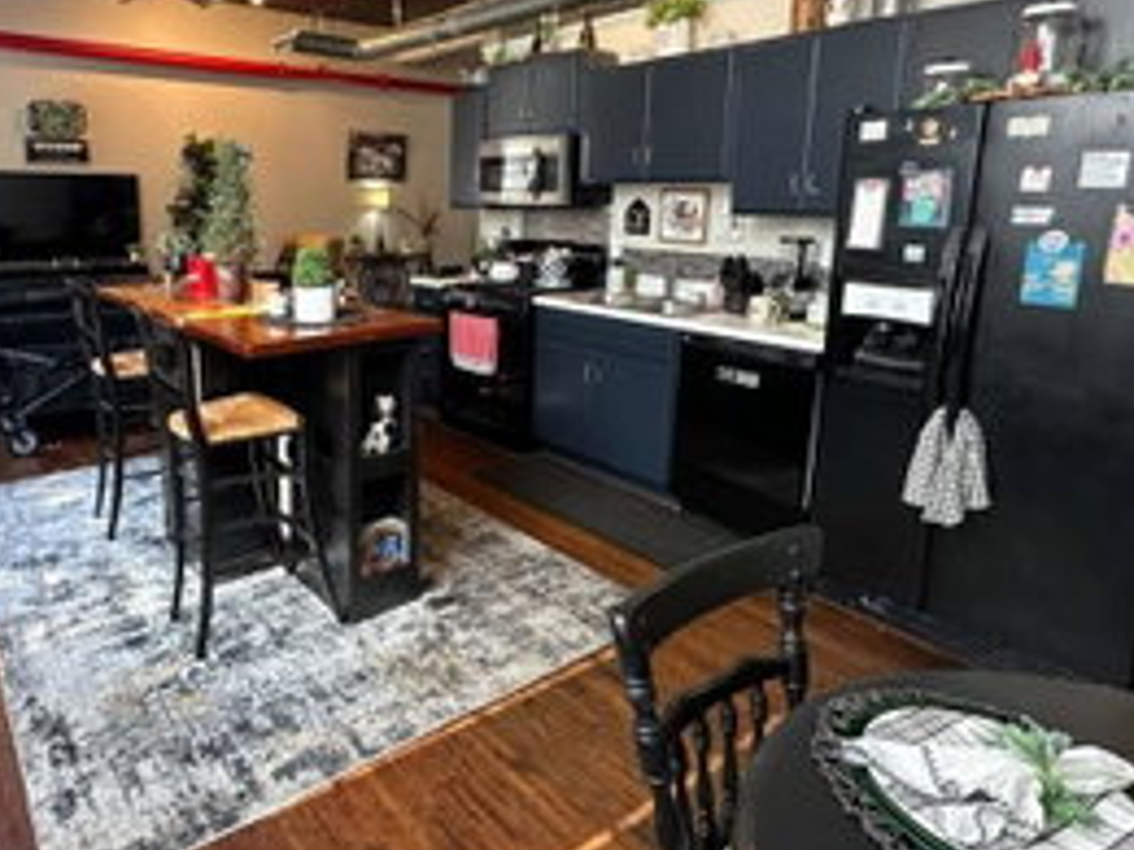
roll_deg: -0.1
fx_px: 753
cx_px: 399
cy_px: 318
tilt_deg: -8.7
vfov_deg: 58.1
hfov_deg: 72.2
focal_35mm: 23
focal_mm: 2.22
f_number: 2.2
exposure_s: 1/60
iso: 250
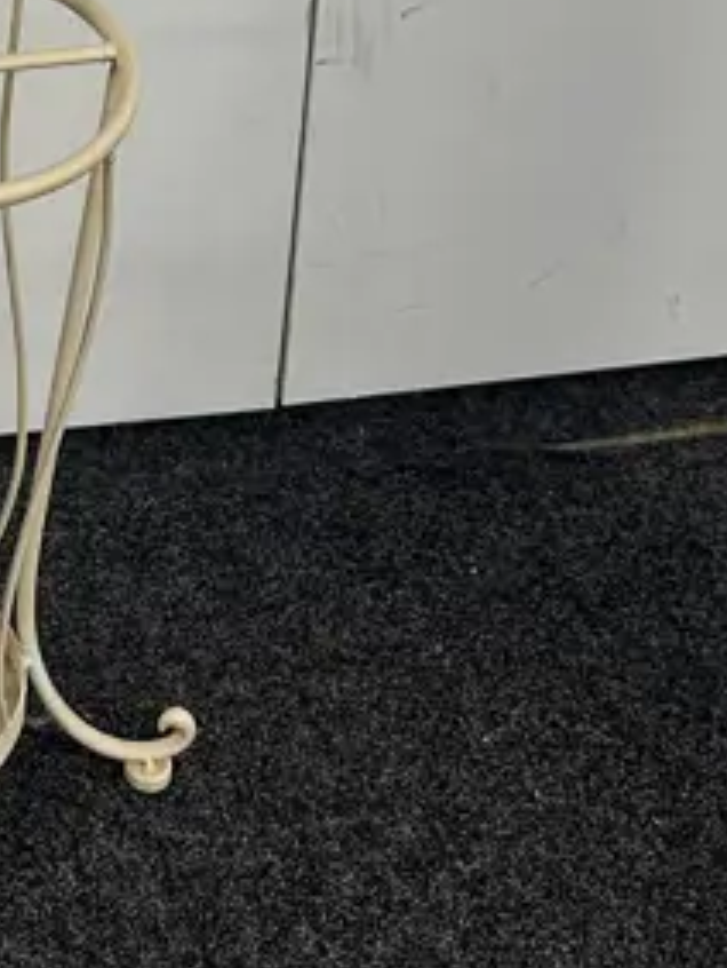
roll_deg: -4.2
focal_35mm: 87
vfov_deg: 18.6
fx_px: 2433
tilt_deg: -18.3
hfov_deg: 16.7
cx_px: 41
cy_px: -659
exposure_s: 1/100
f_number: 1.78
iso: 160
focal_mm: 6.86
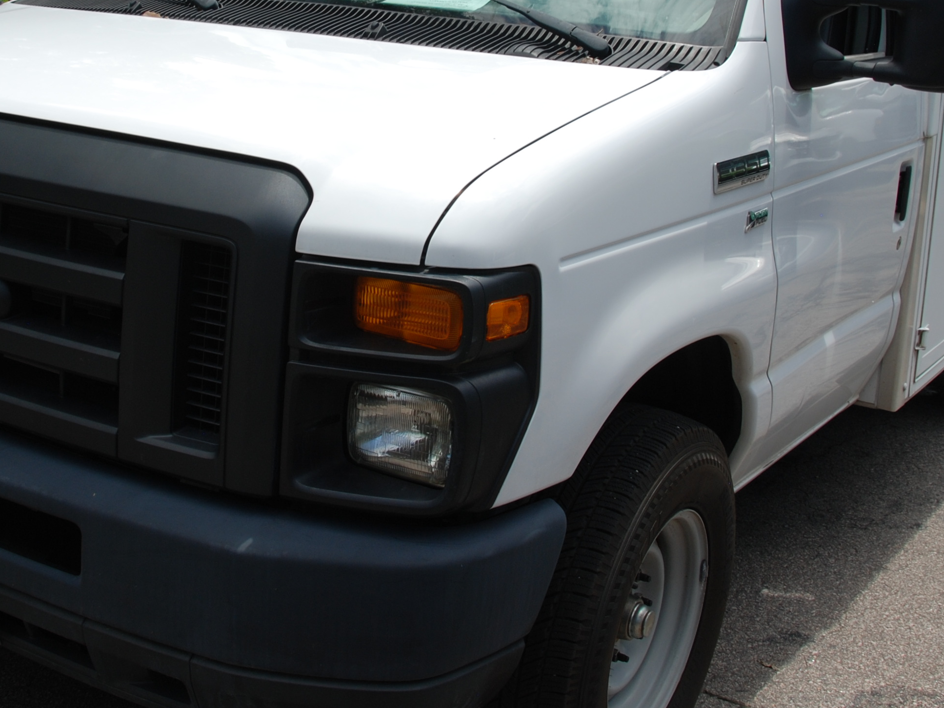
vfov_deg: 27.6
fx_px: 1418
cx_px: 387
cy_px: 157
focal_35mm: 52
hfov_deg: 36.7
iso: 100
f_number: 8
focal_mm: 18
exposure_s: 1/250
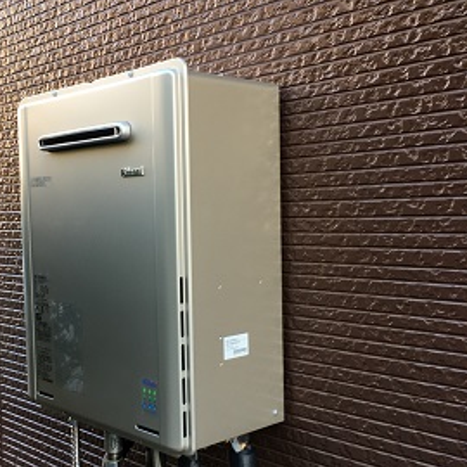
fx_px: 687
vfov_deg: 37.5
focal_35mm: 45
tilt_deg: -3.4
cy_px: 254
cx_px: 163
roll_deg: +0.8
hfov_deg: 37.2
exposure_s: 1/60
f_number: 2.2
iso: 32
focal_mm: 4.15
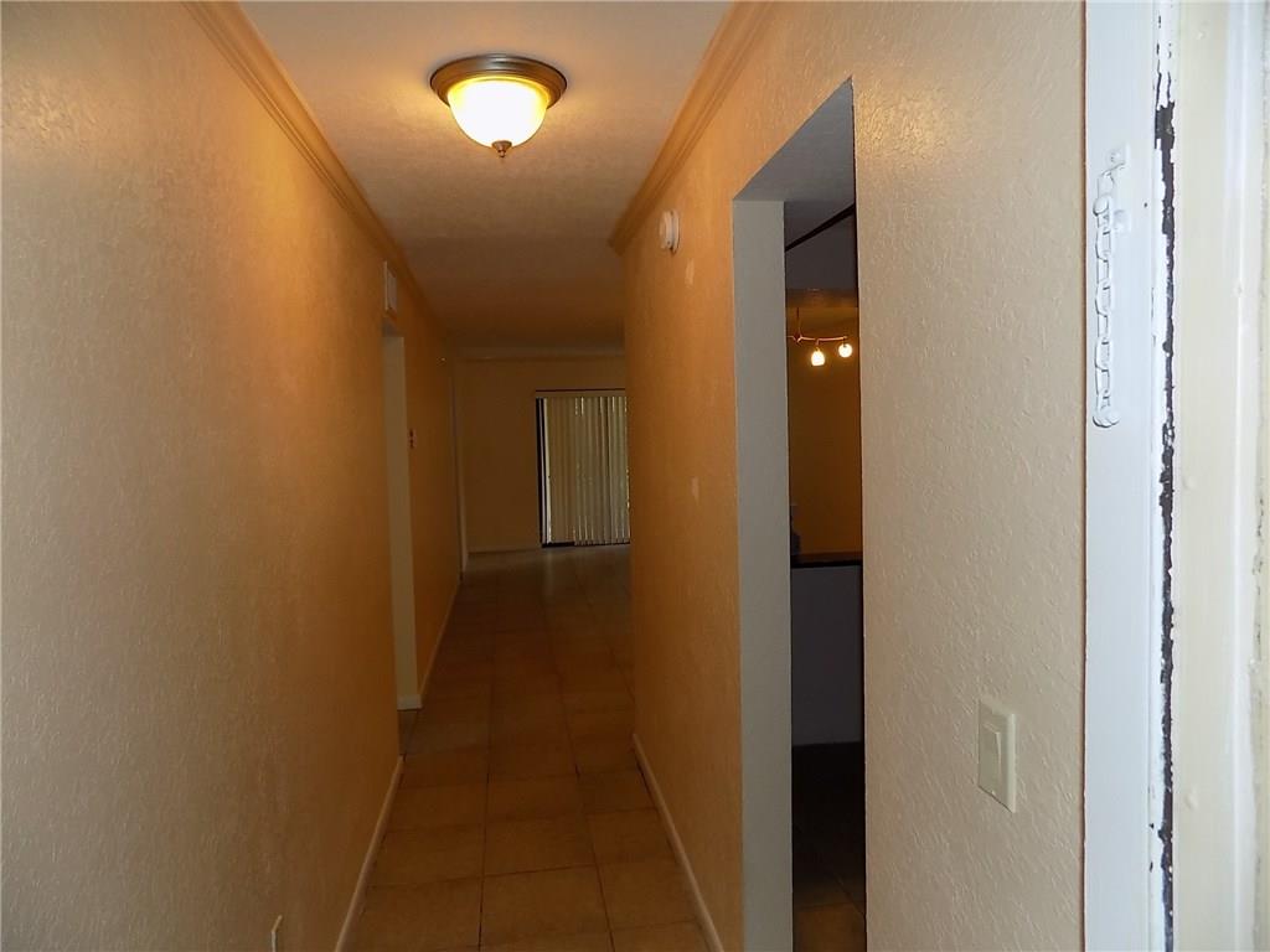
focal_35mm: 23
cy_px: 476
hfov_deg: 73.9
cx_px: 635
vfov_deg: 58.9
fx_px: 844
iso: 200
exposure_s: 1/30
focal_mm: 4
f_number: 3.1
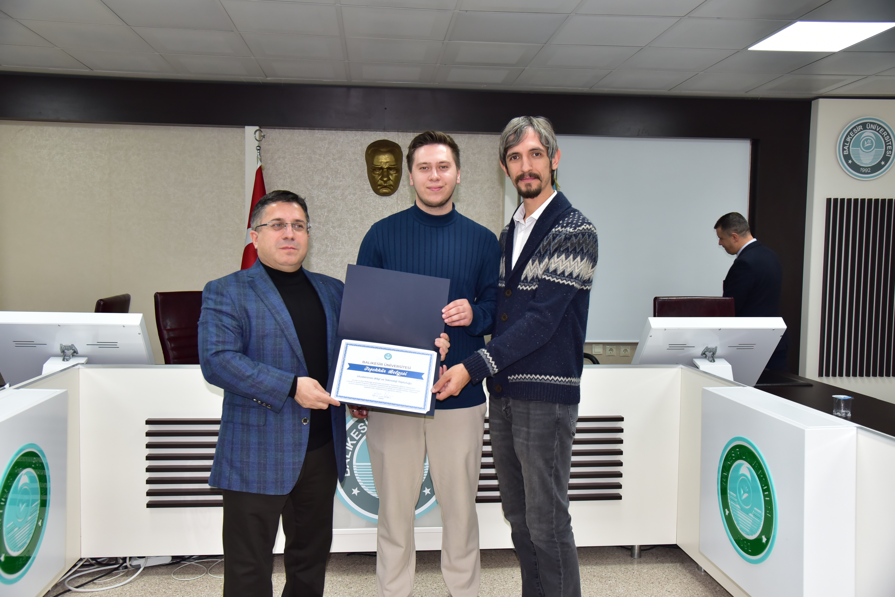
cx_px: 448
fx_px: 795
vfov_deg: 41.1
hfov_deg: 58.7
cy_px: 298
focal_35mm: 32
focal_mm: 32
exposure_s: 1/200
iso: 1250
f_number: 5
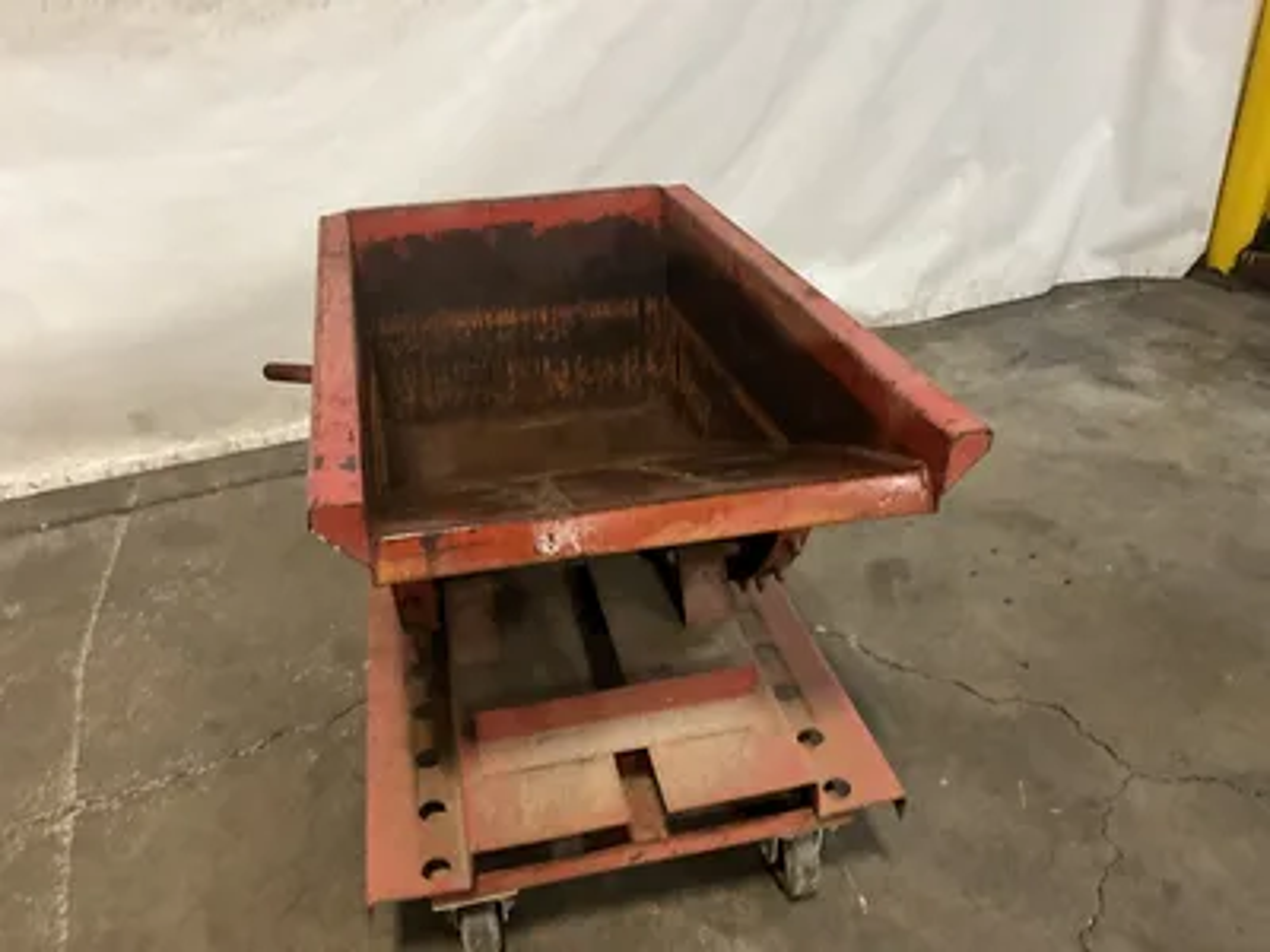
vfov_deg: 48.2
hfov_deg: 61.7
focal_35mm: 29
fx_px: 1064
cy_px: 476
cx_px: 635
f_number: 1.8
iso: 320
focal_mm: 3
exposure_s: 1/38
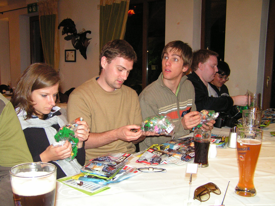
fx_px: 302
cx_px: 138
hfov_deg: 49.0
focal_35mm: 38
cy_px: 103
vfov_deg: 37.7
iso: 200
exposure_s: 1/40
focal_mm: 6.3
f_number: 2.8
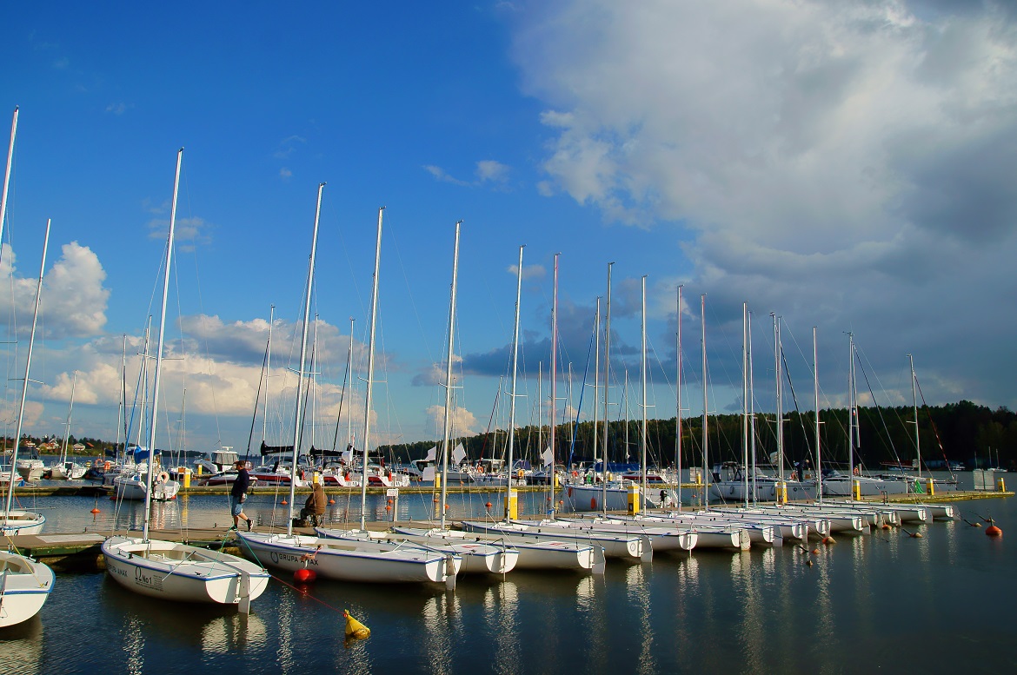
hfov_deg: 70.5
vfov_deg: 50.3
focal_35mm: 26
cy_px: 338
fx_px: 719
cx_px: 508
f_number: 6.3
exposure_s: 1/500
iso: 100
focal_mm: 17
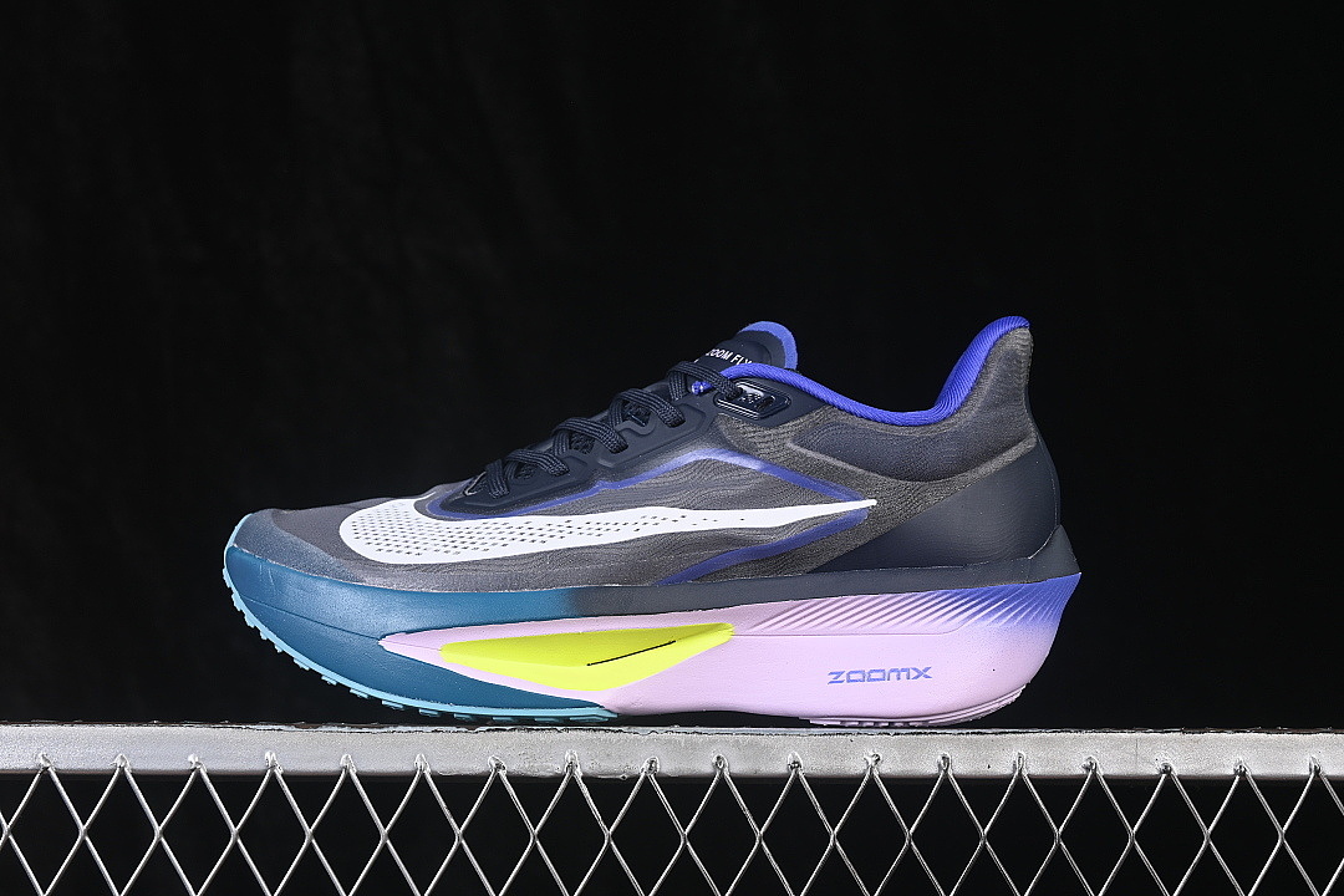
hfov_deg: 27.0
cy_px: 448
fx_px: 2800
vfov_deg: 18.2
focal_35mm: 75
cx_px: 672
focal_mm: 50
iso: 160
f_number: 7.1
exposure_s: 1/60
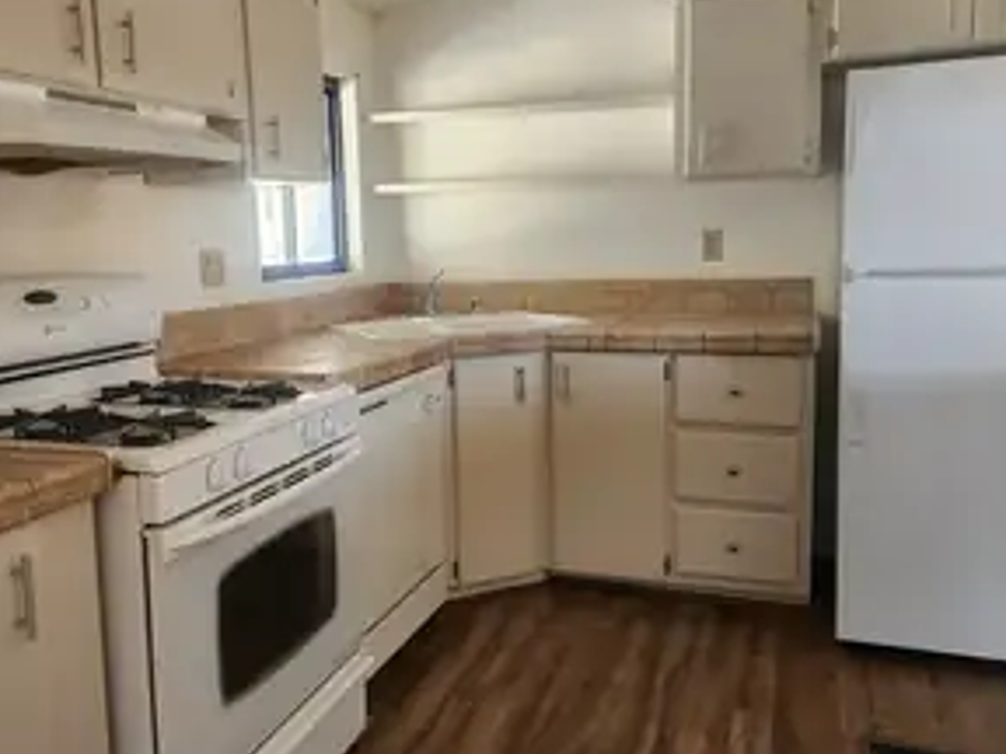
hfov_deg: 56.7
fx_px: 930
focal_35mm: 32
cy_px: 360
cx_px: 458
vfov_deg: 44.1
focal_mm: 5.4
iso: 200
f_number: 1.8
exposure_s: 1/120
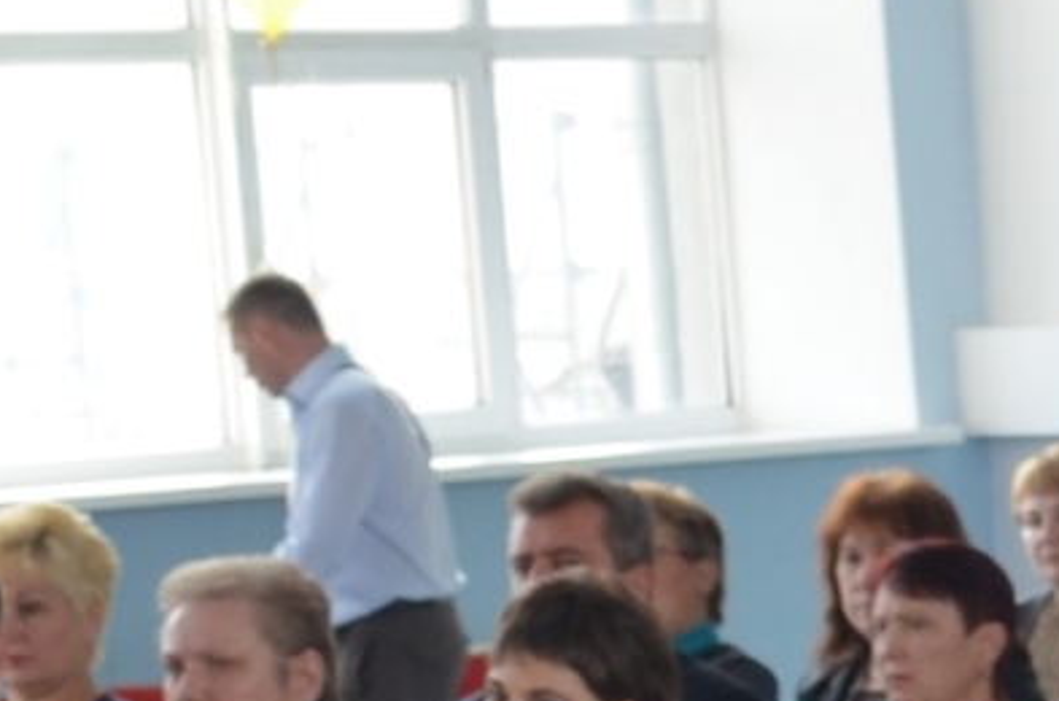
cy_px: 1142
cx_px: 2650
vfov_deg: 5.7
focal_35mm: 237
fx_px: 6955
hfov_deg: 8.0
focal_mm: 20
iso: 250
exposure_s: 1/125
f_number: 3.8
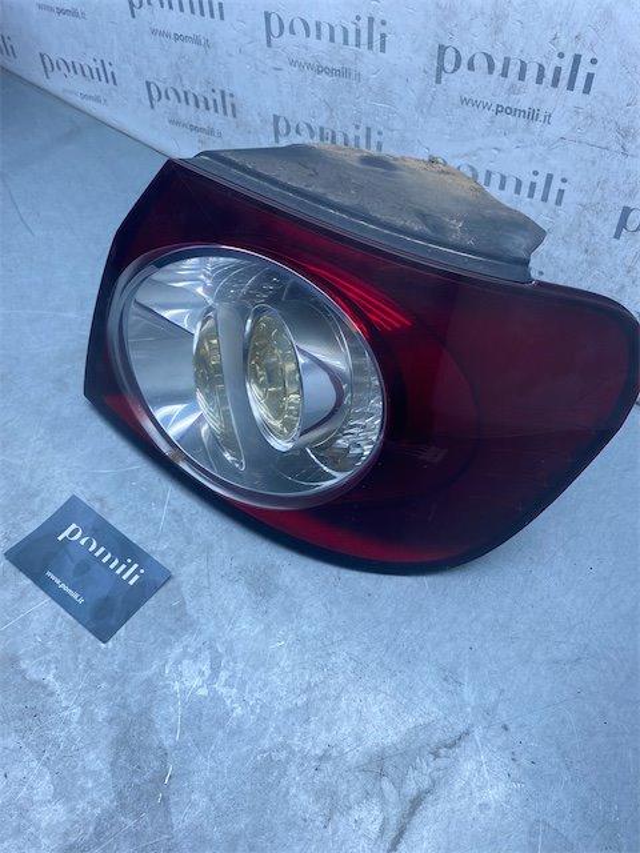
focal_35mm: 26
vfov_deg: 67.3
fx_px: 641
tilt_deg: -54.9
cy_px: 426
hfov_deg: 53.1
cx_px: 320
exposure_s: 1/698
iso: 32
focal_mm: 4.25
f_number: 1.8
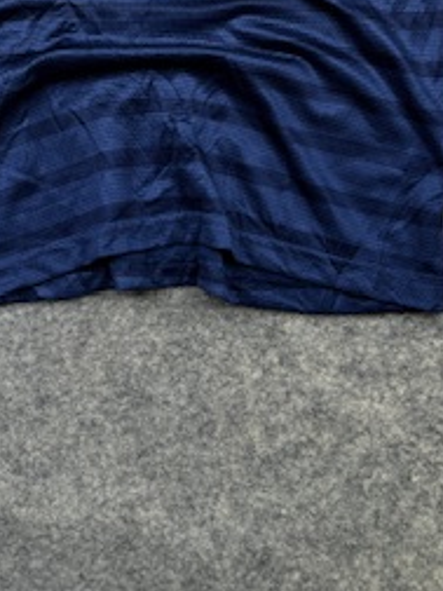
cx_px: 169
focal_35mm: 61
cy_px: -157
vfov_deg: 27.1
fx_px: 1041
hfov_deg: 24.0
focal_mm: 6.76
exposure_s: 1/140
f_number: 1.78
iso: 50
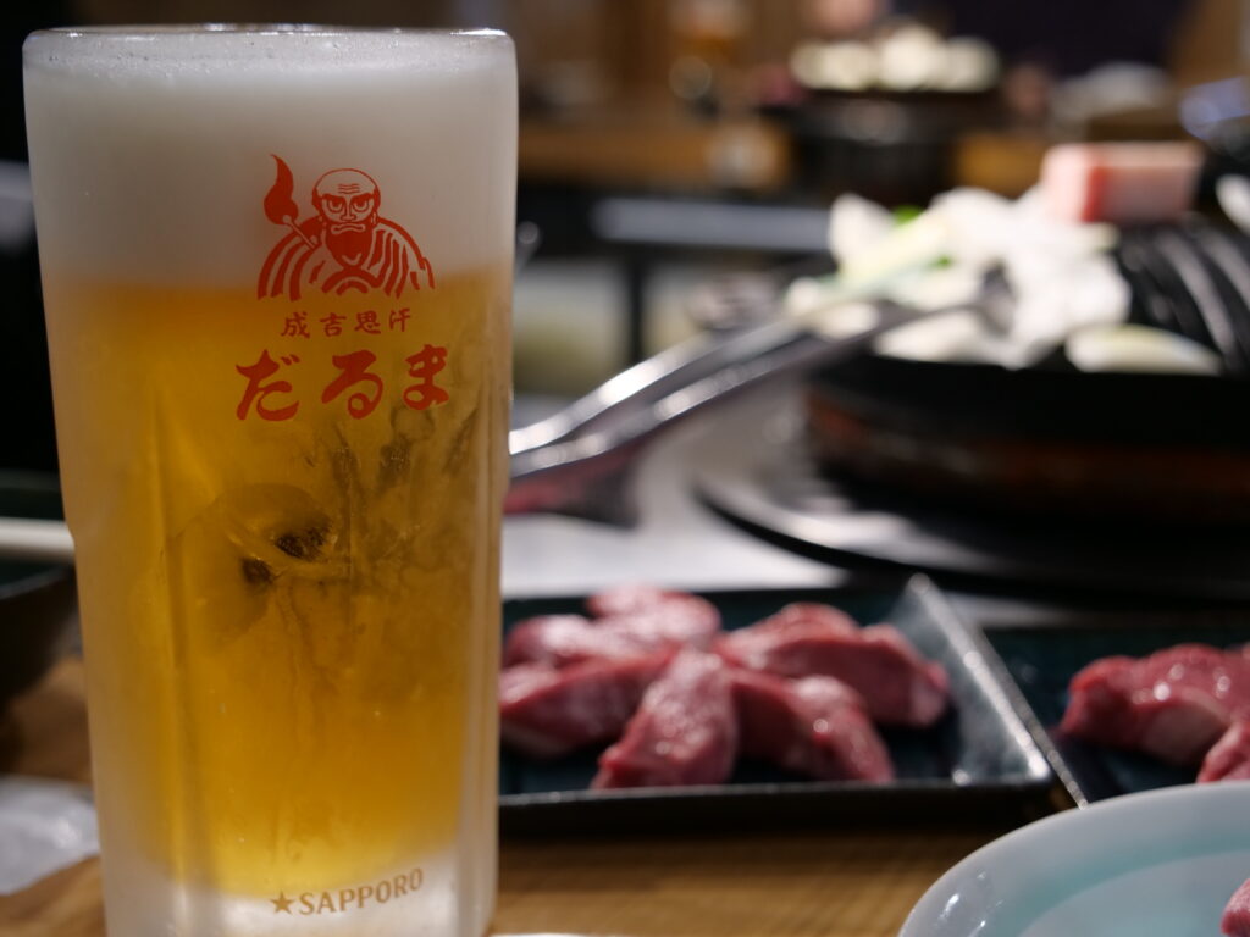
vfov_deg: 29.1
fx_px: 1806
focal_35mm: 50
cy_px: 468
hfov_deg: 38.2
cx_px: 625
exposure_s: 1/60
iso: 640
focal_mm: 25
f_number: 3.5
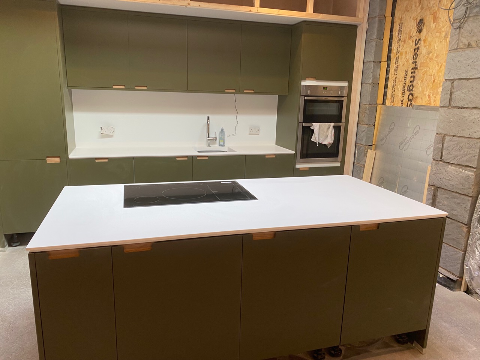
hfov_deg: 67.3
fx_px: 361
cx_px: 240
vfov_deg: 53.1
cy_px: 180
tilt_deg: -12.5
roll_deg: -1.5
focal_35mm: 26
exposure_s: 1/50
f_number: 1.8
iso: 64
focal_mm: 4.25
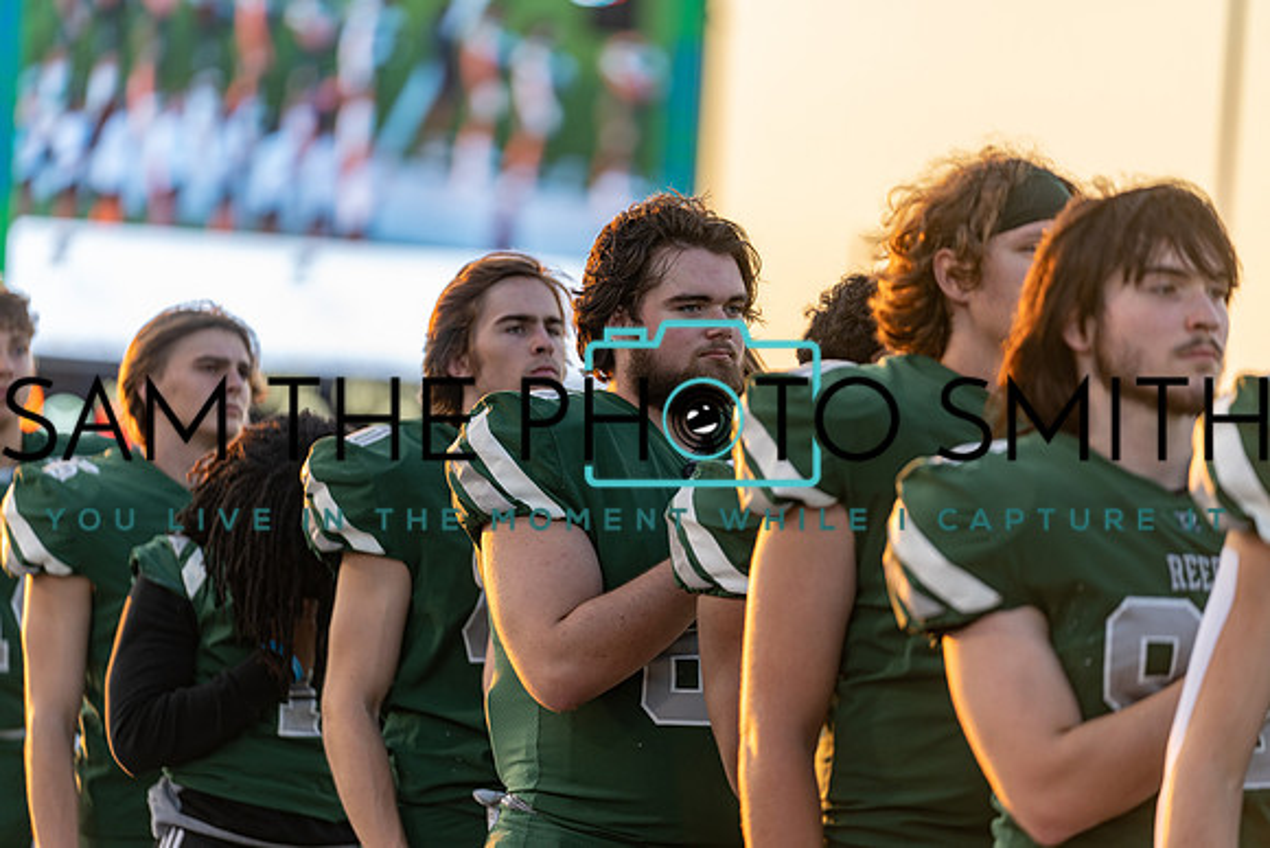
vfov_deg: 7.4
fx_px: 6563
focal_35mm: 186
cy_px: 424
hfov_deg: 11.1
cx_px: 635
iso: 160
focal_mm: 186
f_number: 2.8
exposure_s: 1/320
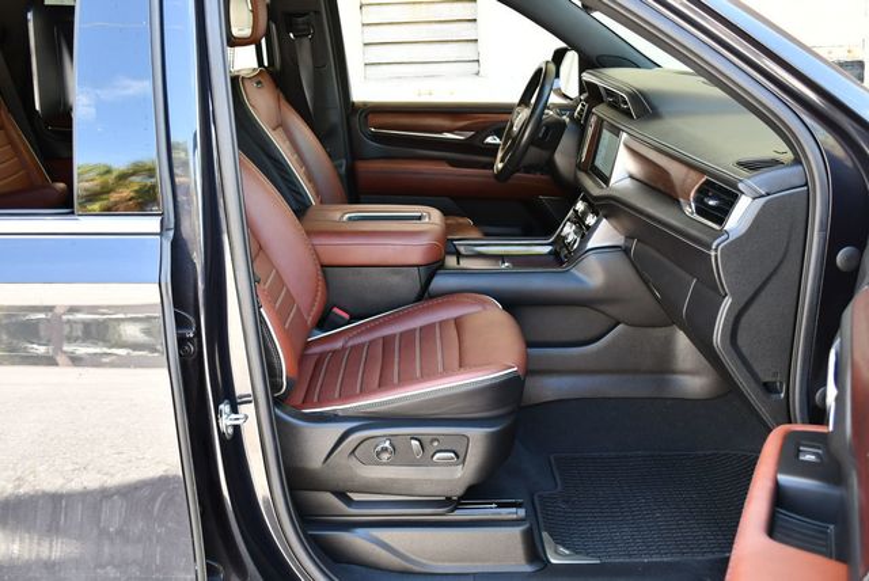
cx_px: 434
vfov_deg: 36.9
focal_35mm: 36
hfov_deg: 53.1
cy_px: 290
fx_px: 870
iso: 640
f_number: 3.5
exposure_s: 1/250
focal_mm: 18
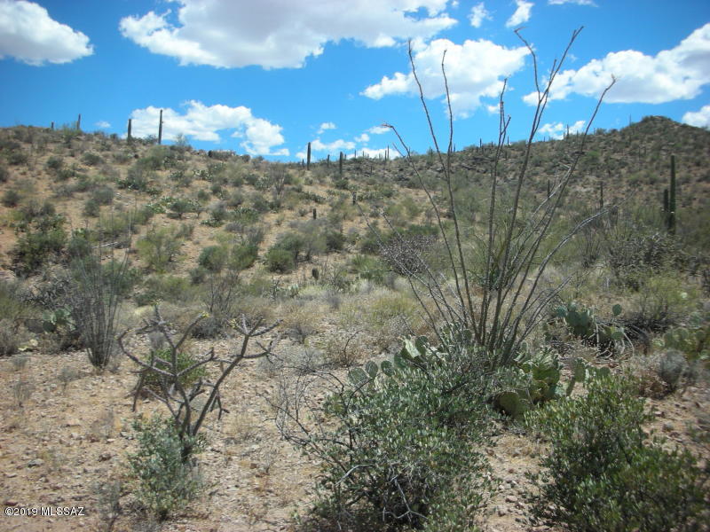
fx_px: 718
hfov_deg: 52.6
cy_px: 266
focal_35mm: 35
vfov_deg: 40.7
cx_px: 355
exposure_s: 1/102
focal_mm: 5.8
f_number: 8.5
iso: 50
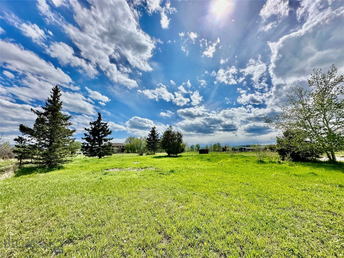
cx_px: 172
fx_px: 139
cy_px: 129
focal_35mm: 14
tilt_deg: +8.5
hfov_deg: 102.1
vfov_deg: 85.7
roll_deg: +1.7
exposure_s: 1/6897
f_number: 2.2
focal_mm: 2.22
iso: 50
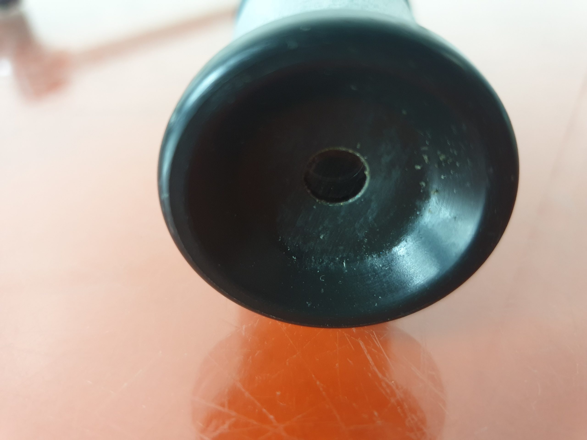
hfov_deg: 67.3
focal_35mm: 26
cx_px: 294
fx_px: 441
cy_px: 220
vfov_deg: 53.1
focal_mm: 4.3
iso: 320
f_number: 1.5
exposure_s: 1/50
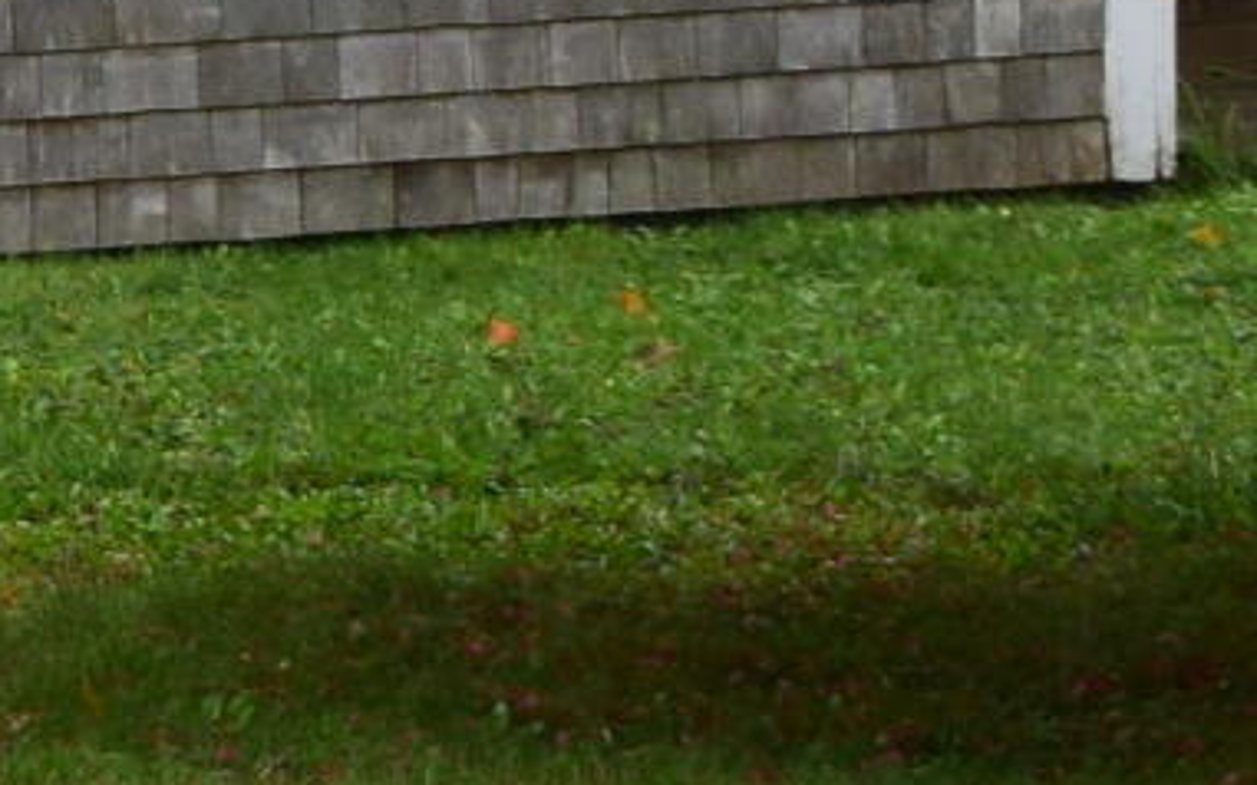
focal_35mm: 289
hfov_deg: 6.5
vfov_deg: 4.5
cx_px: -2662
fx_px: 9899
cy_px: -102
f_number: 10
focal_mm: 24
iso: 400
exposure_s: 1/320
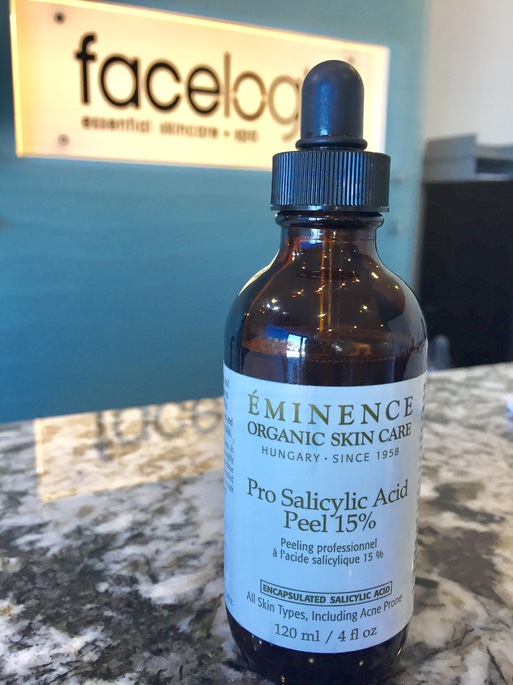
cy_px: 350
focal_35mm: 30
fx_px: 593
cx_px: 265
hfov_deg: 46.8
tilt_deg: -11.4
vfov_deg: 60.0
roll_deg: -0.5
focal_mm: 4.15
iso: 32
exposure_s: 1/30
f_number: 2.2
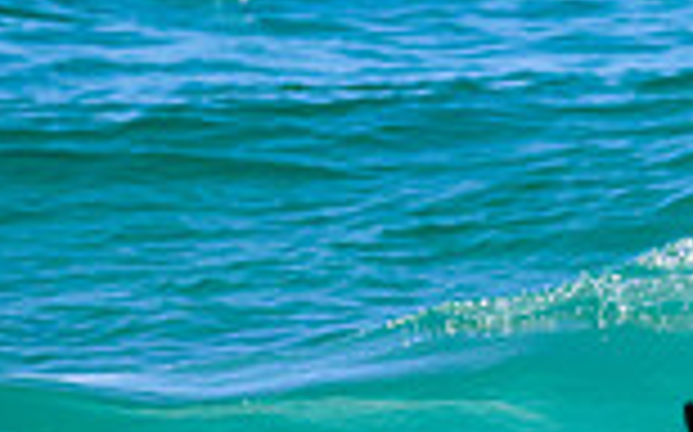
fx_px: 31234
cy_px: 434
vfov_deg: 0.8
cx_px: 1148
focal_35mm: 1655
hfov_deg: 1.3
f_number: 11
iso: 900
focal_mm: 430
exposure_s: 1/2000
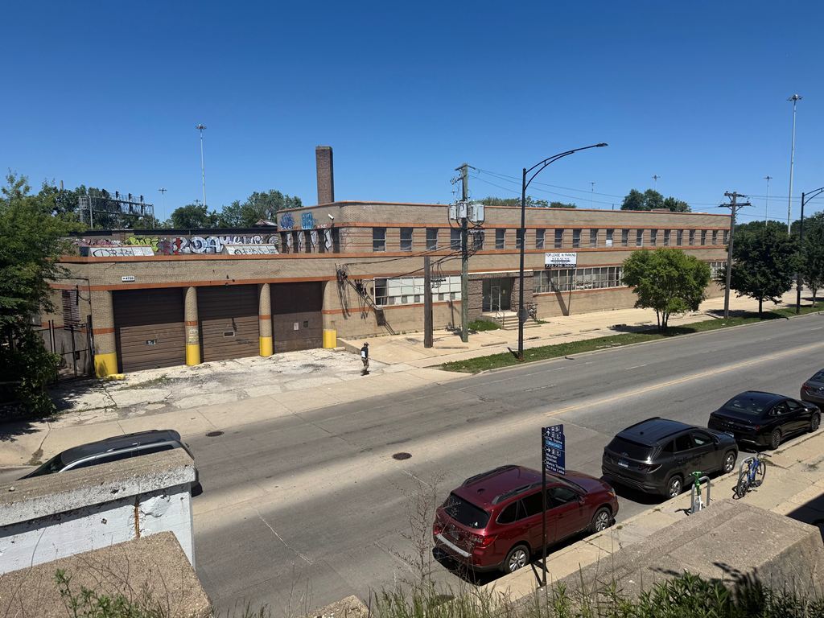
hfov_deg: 71.6
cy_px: 309
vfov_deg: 56.8
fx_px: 571
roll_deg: +0.6
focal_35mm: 24
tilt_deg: -6.2
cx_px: 412
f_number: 1.78
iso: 80
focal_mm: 6.76
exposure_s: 1/7353
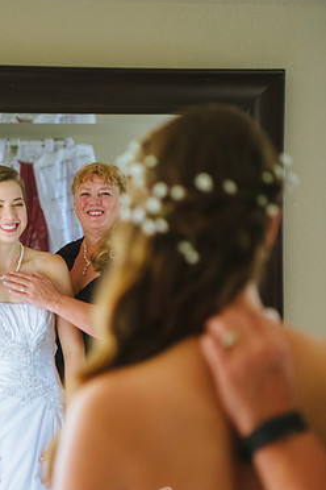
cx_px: 133
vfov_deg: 27.0
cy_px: 283
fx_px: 1019
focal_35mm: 75
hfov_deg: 18.2
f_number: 2.8
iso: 3200
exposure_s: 1/250
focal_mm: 62
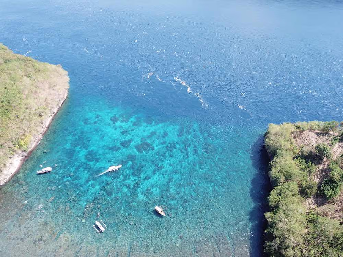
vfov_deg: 53.1
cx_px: 172
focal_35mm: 26
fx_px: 258
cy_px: 128
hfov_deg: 67.3
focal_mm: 4.73
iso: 100
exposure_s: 1/381
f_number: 2.2
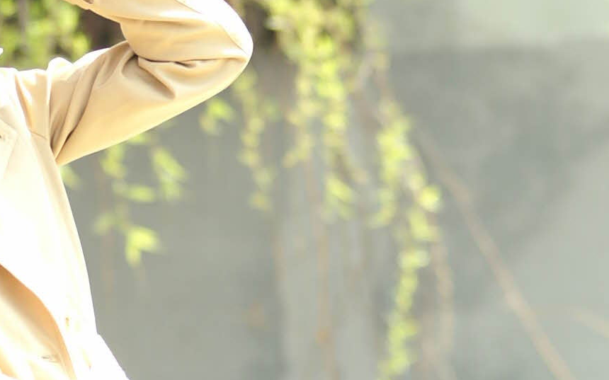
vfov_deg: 2.2
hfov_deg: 3.6
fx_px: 9757
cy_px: 21
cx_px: -70
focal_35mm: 588
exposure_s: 1/500
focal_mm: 110
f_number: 4
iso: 200
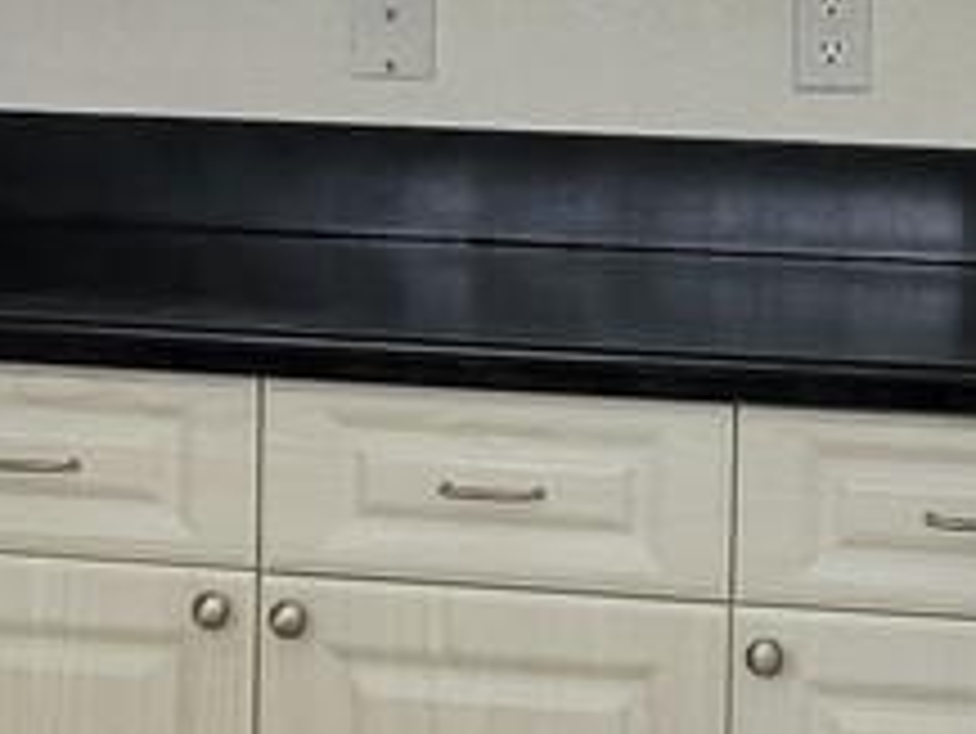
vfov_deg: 7.7
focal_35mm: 192
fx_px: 5416
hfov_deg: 10.3
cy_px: 212
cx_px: 387
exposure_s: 1/120
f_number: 1.8
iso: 200
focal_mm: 5.4
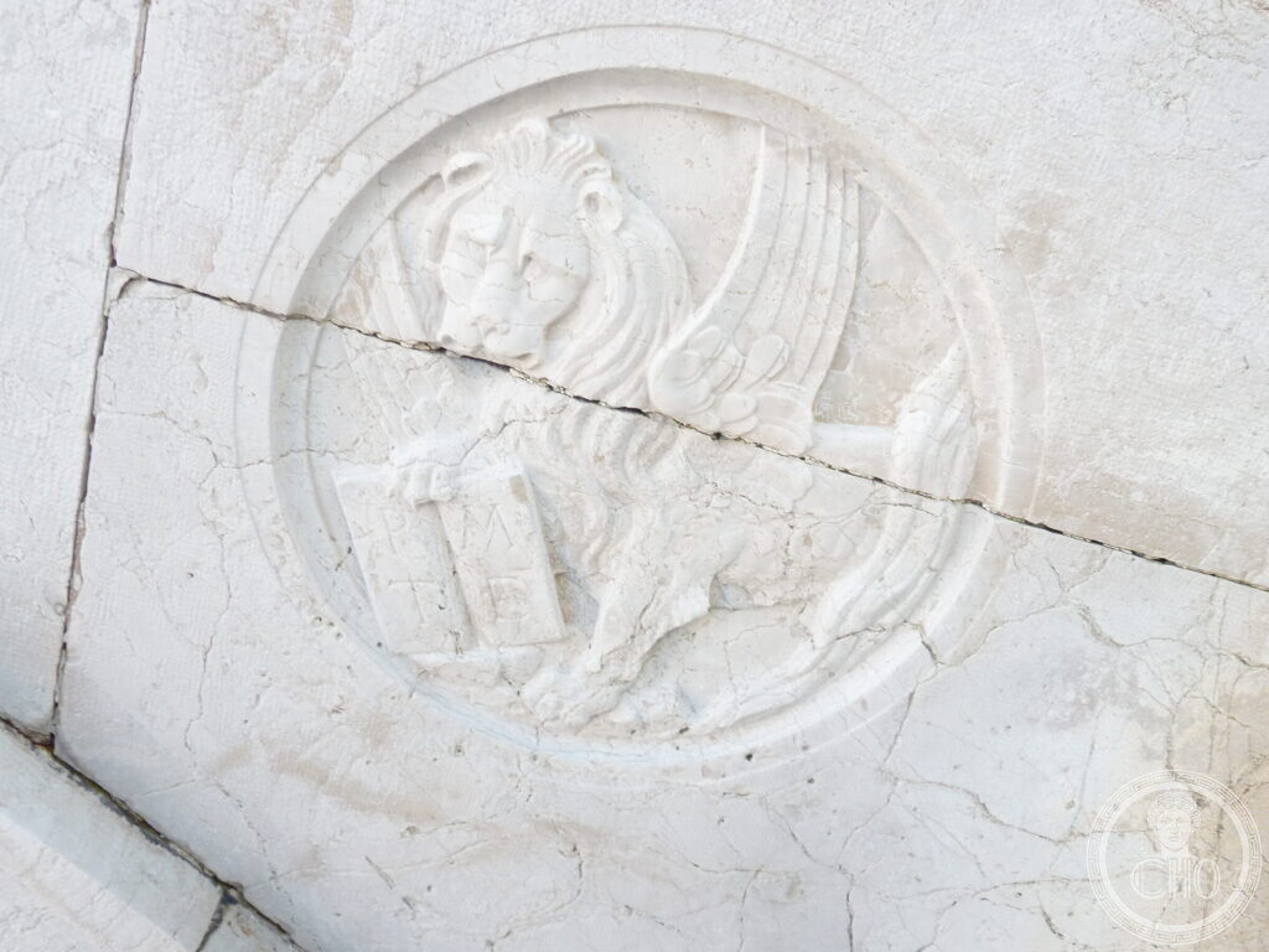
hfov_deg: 61.7
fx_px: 1063
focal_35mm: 29
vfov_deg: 48.2
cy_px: 476
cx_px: 634
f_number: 3.4
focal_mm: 4.7
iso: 80
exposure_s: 1/60
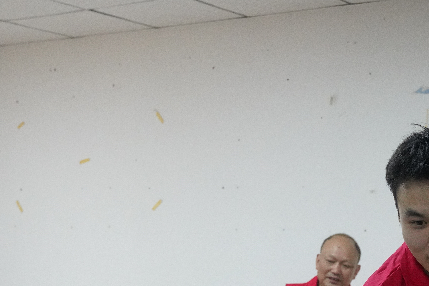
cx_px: 346
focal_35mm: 90
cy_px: 324
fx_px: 1073
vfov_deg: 14.8
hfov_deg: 22.3
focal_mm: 33
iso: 6400
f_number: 5
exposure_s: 1/400
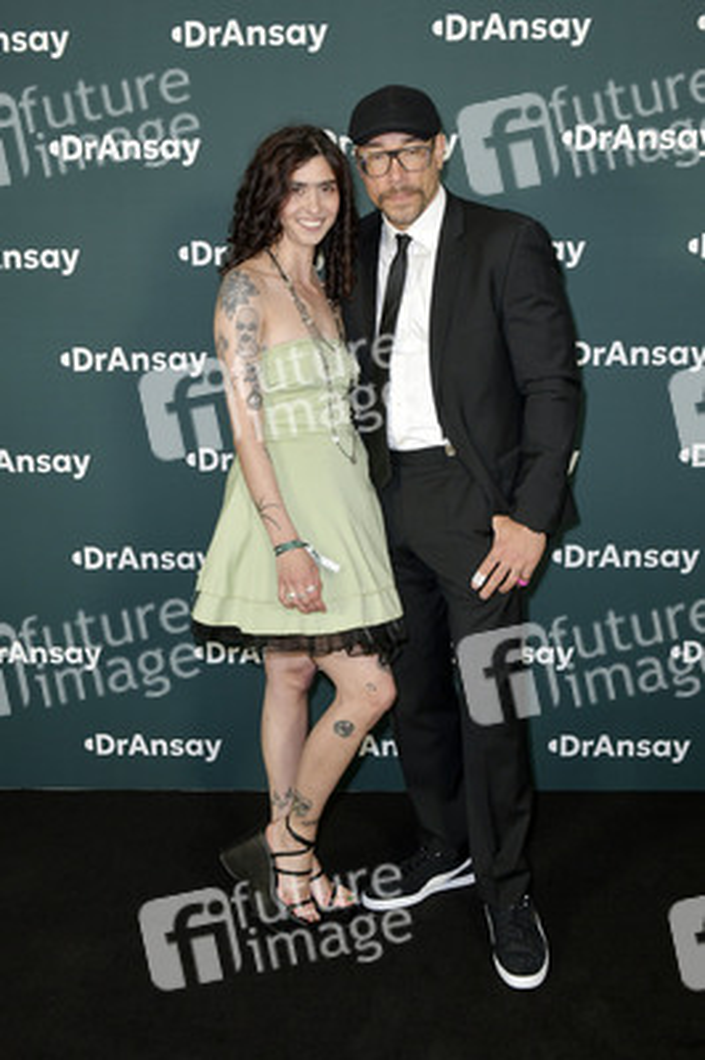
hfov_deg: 37.8
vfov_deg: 54.5
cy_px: 530
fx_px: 1030
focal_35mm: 35
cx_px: 352
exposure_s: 1/250
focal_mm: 35
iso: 1250
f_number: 6.3
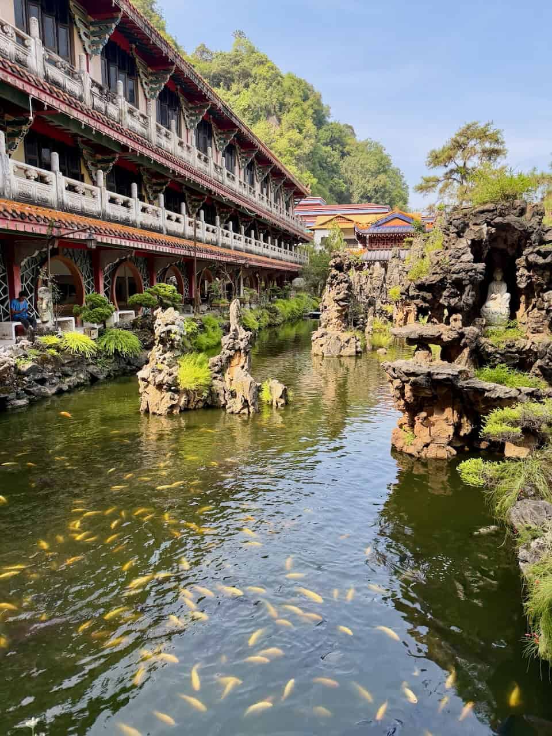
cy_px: 368
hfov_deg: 56.8
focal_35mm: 24
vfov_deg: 71.6
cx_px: 276
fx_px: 510
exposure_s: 1/849
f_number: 1.8
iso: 100
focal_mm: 6.8
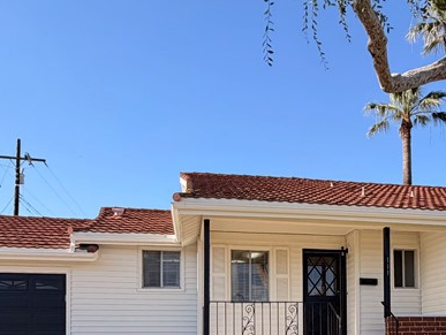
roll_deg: +1.2
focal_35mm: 37
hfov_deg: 49.4
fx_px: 477
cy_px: 315
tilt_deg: +2.1
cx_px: 288
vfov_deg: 35.8
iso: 32
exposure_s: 1/770
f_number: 2.2
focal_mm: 2.22
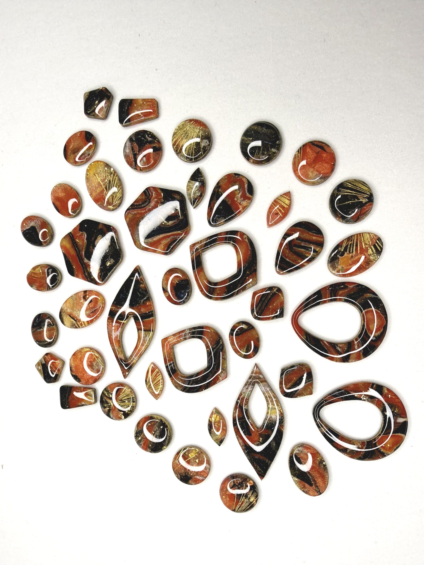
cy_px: 282
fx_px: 392
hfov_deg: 56.8
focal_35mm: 24
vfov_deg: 71.6
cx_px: 212
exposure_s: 1/120
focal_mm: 2.22
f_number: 2.2
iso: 80
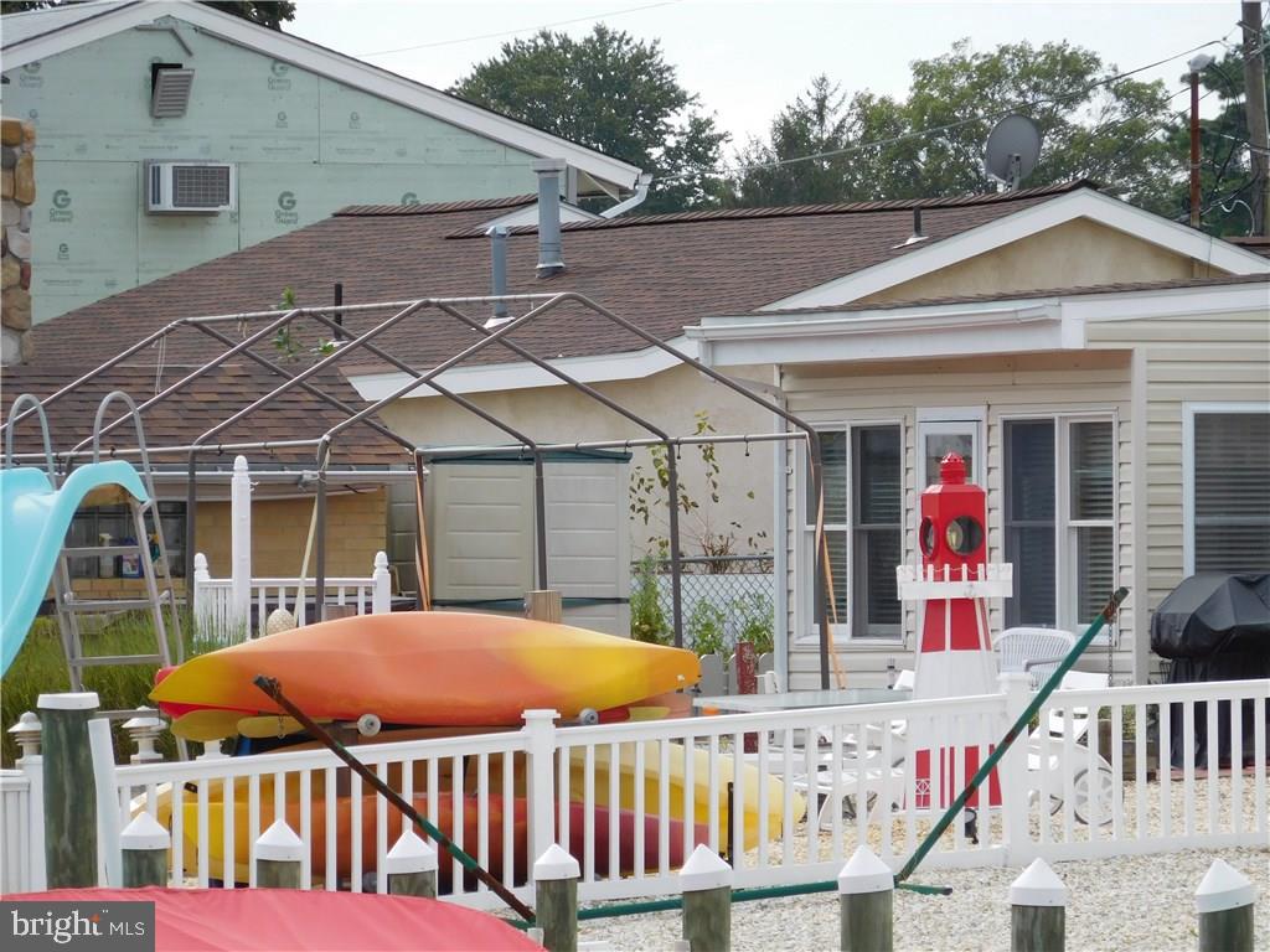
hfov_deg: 6.2
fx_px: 11740
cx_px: 635
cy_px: 476
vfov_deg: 4.6
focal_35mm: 320
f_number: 5.9
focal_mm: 57.1
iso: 125
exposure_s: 1/400
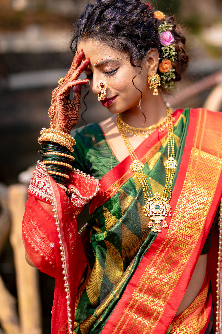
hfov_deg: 20.6
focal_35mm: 66
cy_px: 154
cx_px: 141
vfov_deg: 30.5
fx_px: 610
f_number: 1.4
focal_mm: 50
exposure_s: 1/8000
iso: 80
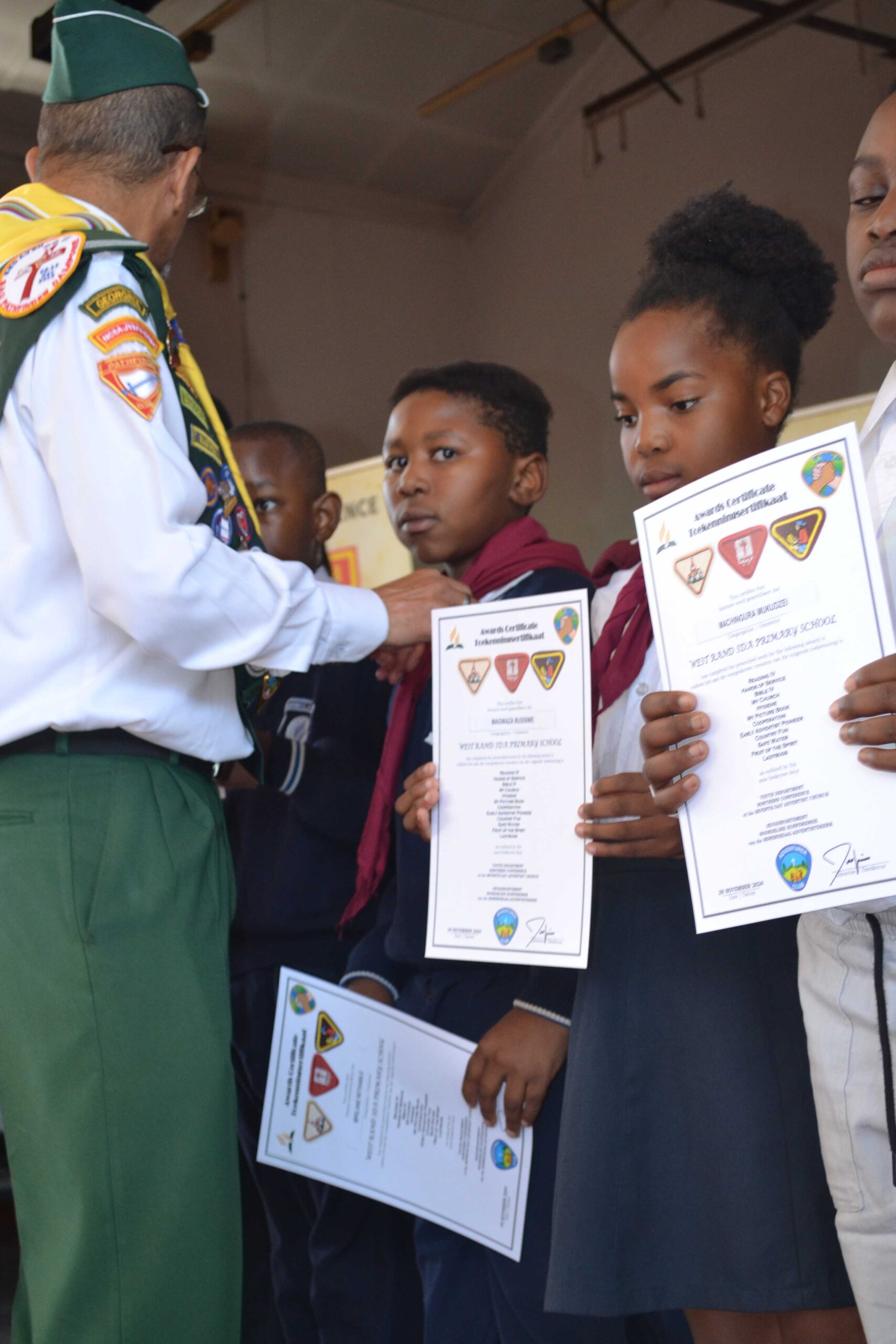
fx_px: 2240
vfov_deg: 33.4
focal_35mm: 60
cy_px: 672
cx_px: 448
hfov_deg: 22.6
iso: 1000
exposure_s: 1/60
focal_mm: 40
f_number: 5.3
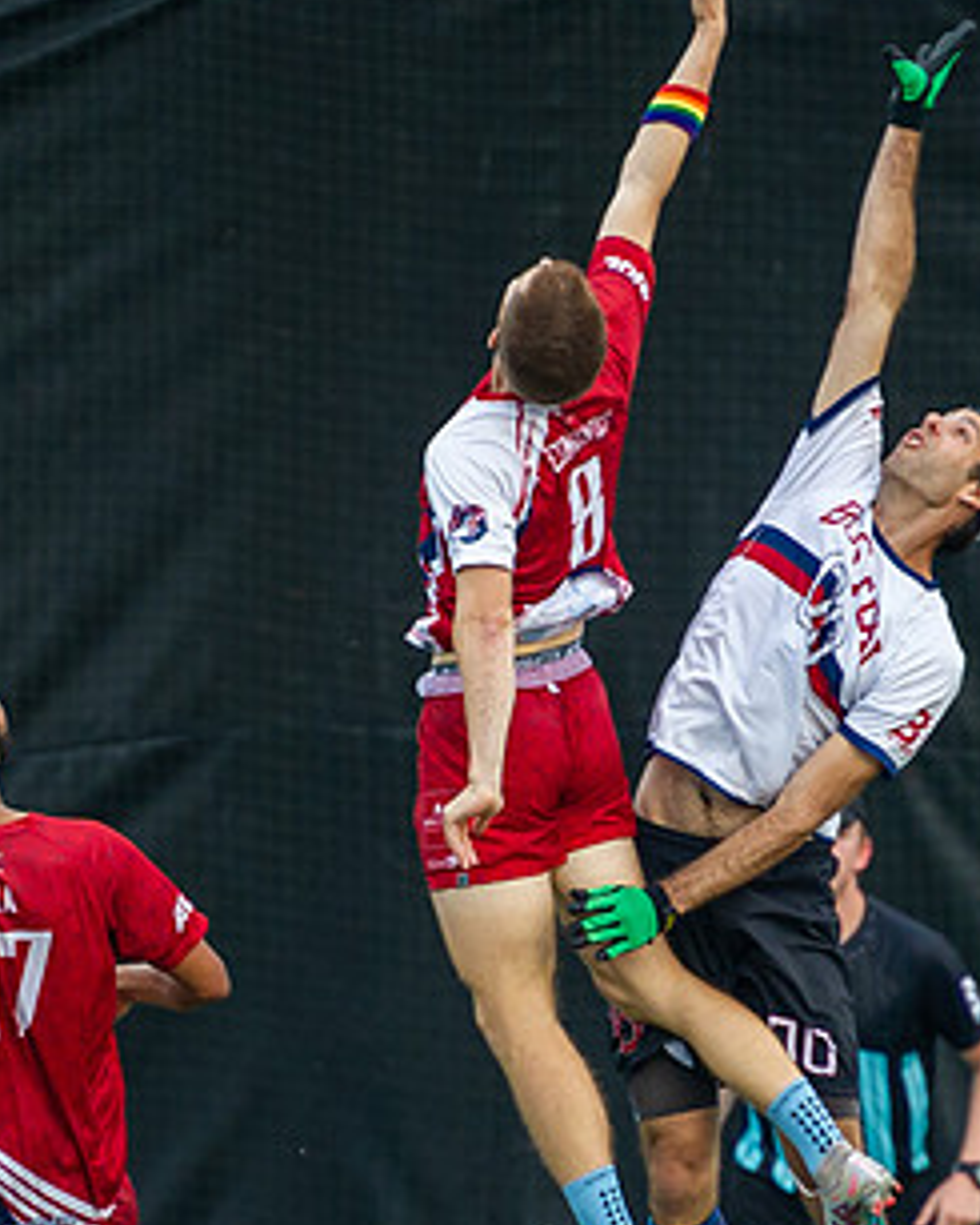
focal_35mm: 891
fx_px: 32287
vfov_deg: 2.2
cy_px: 608
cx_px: 329
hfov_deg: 1.7
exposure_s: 1/1600
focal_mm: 280
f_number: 4
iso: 1600
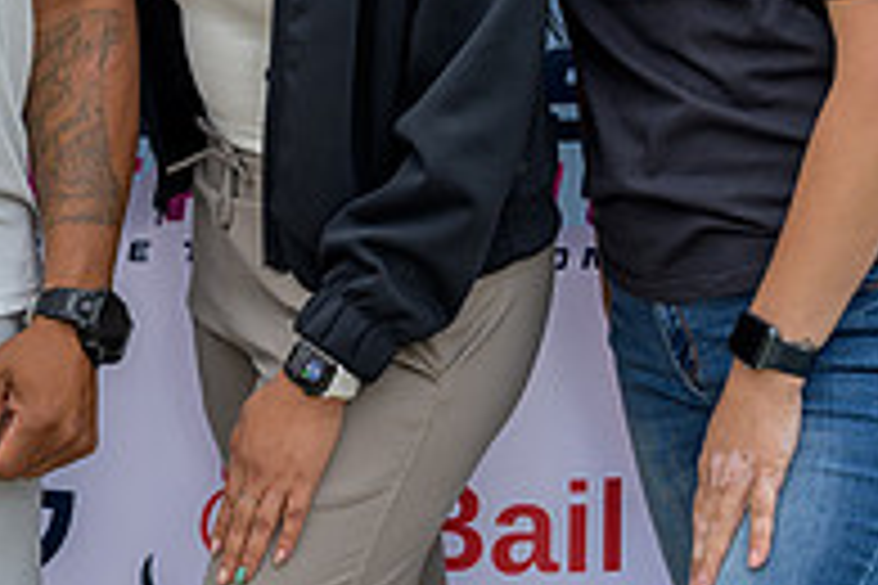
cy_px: -164
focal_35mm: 152
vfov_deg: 8.9
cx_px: -77
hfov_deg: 13.3
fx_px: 3707
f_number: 4
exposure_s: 1/200
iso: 125
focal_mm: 51
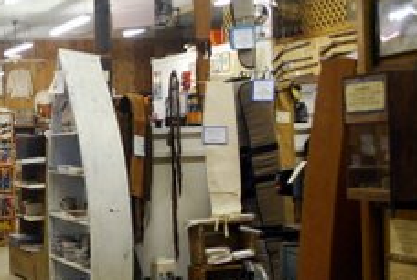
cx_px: 4
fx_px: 952
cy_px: 161
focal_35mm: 82
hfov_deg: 23.7
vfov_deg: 16.7
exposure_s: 1/30
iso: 1250
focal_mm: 26
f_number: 4.5
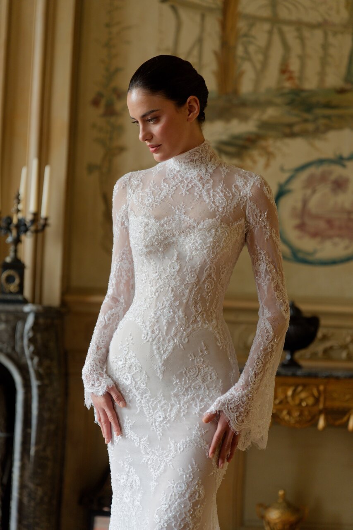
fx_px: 971
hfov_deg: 20.6
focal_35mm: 66
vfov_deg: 30.5
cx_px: 176
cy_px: 265
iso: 800
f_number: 2
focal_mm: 66
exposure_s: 1/400
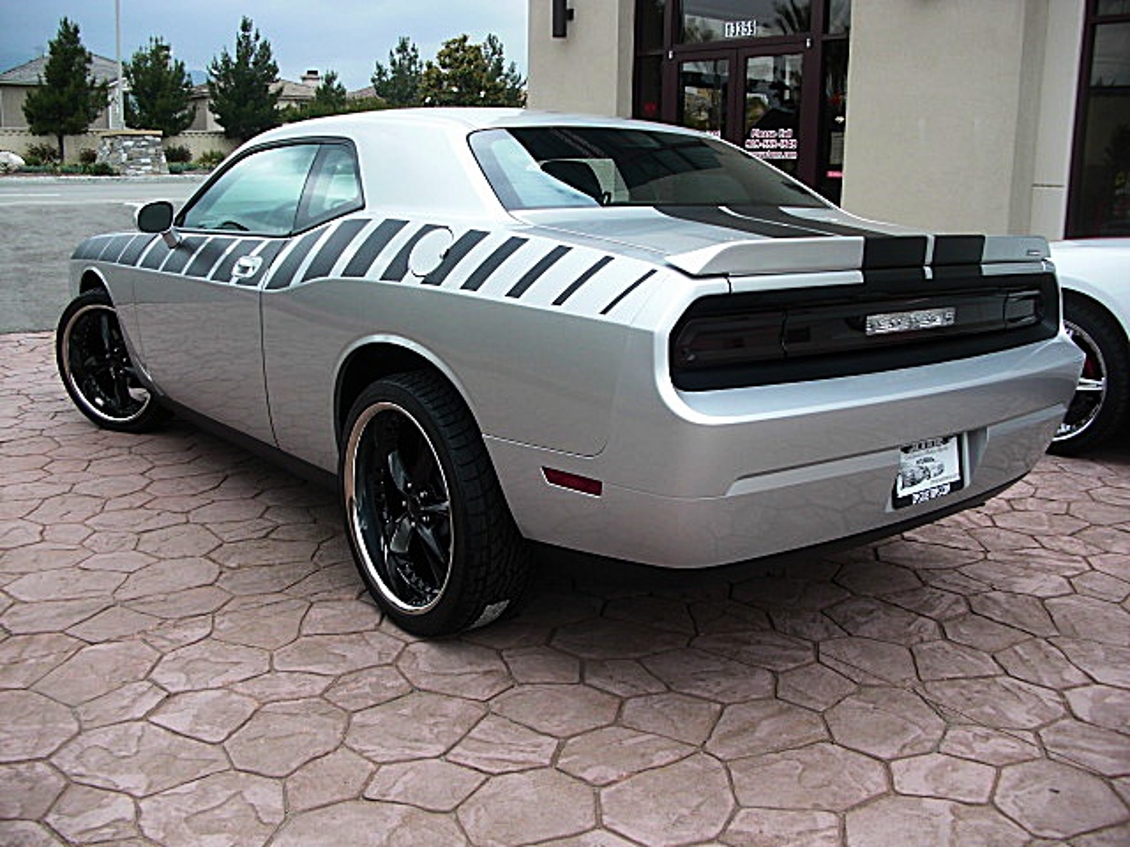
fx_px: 1175
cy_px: 424
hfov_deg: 51.4
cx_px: 565
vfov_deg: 39.7
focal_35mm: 36
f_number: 2.8
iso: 50
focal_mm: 6.3
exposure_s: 1/320
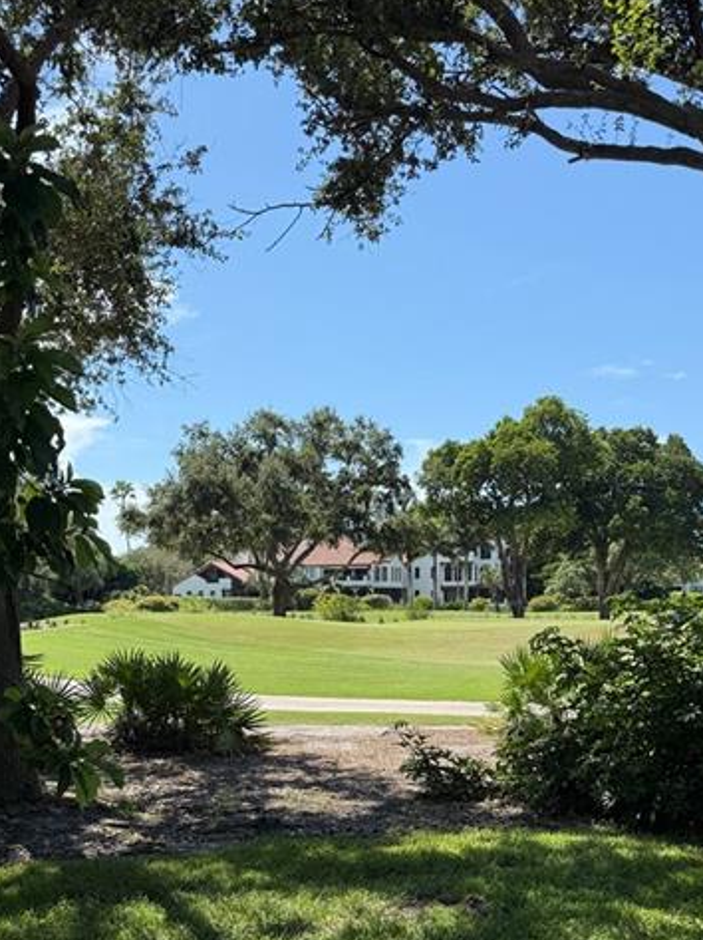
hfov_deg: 36.8
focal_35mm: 39
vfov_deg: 46.8
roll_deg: -1.1
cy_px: 654
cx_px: 369
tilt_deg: -2.8
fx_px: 1057
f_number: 1.78
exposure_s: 1/3279
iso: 80
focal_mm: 6.76
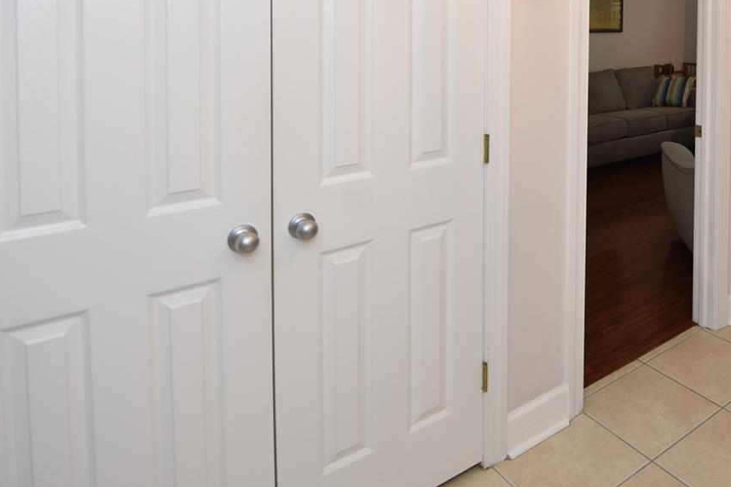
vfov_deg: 42.6
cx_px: 610
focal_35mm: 28
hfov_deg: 59.0
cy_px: 49
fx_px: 568
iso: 360
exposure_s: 1/60
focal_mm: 10
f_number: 4
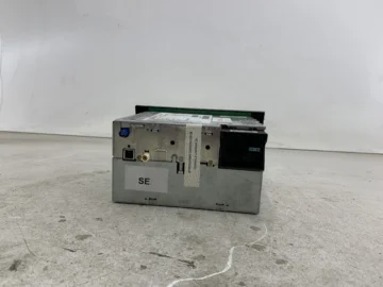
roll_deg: -2.7
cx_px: 192
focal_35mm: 26
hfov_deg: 67.3
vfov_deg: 53.1
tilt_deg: -9.3
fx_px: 288
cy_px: 144
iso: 32
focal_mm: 4.25
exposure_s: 1/100
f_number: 1.8
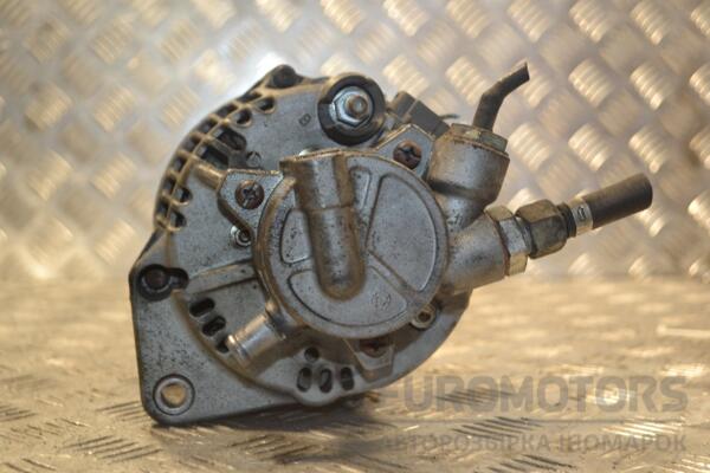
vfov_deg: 25.8
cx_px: 355
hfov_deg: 37.9
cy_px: 236
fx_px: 1035
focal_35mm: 52
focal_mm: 35
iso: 450
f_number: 5
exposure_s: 1/60
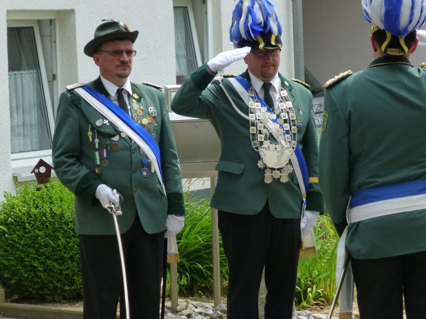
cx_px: 213
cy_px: 160
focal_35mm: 193
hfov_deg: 10.2
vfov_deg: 7.7
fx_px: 2375
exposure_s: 1/250
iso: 160
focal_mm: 31.3
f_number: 5.4
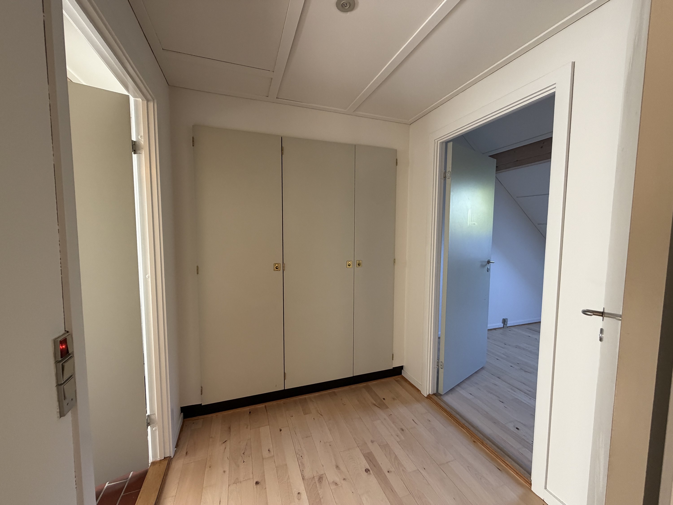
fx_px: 272
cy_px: 252
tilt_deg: -4.8
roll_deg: -0.3
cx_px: 336
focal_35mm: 14
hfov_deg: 102.1
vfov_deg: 85.7
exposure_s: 1/121
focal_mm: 2.22
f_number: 2.2
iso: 250
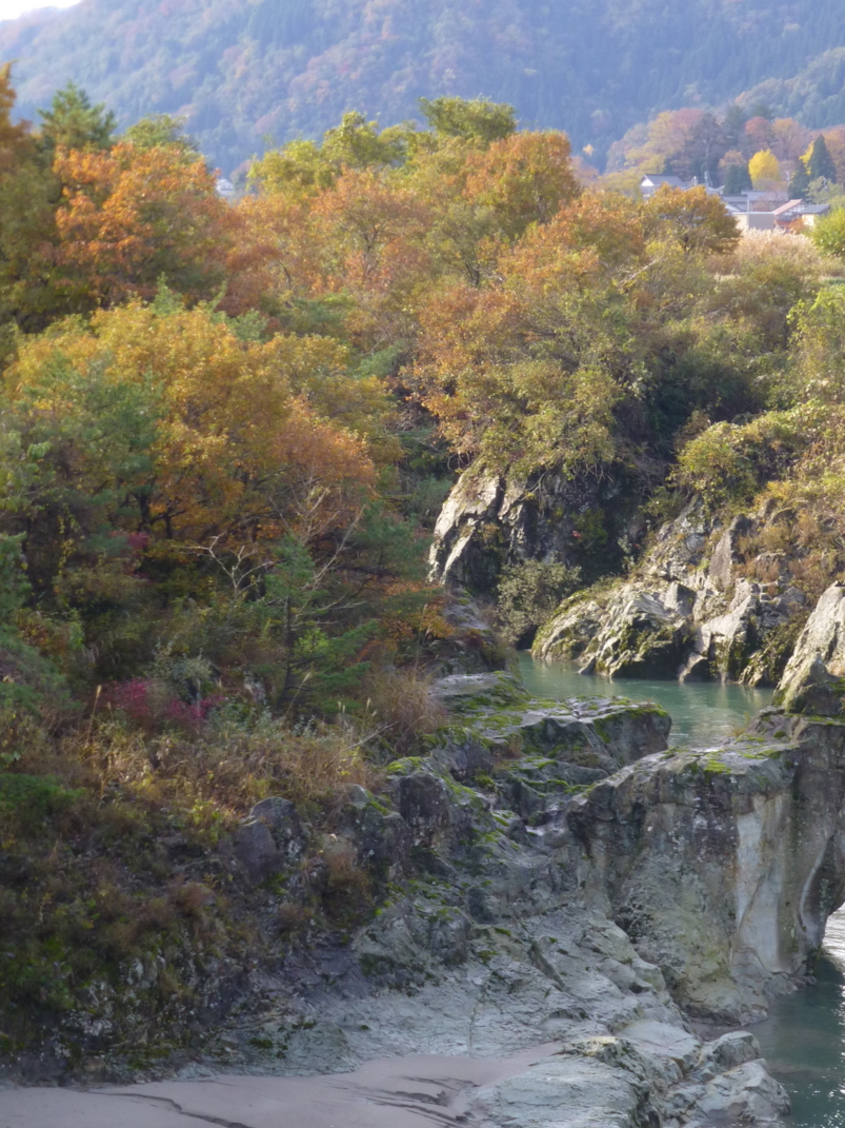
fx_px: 4134
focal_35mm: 127
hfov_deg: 11.6
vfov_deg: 15.5
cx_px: 603
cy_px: 666
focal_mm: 15.1
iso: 125
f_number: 5.2
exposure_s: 1/60
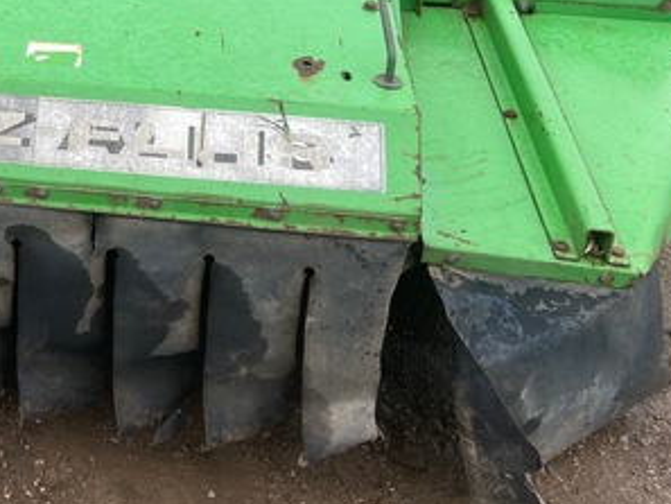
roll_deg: -1.3
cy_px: -36
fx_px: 1357
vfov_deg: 20.2
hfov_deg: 25.5
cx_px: -90
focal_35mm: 70
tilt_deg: -22.6
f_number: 1.8
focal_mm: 4.25
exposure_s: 1/690
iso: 32
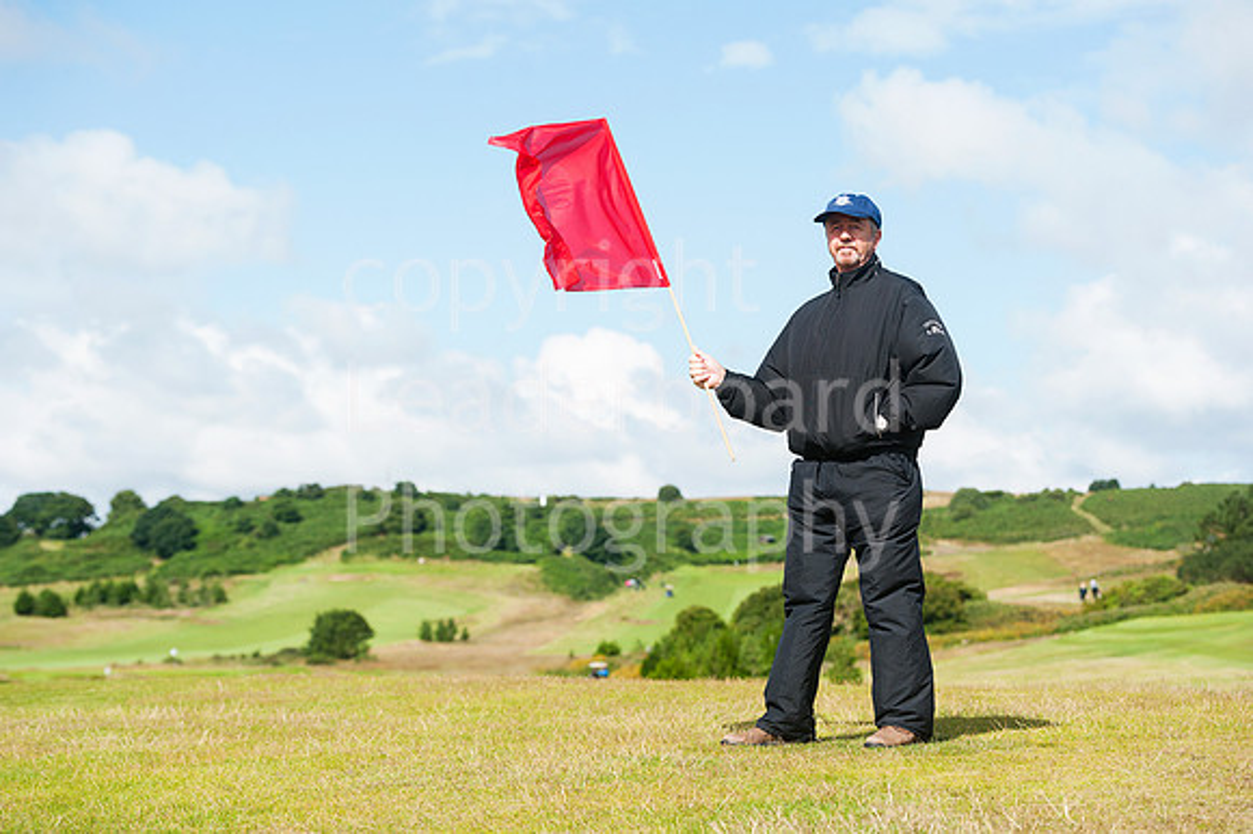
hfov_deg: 22.2
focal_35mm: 92
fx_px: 3200
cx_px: 626
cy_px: 417
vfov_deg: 14.8
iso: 500
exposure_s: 1/2000
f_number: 5.6
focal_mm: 92
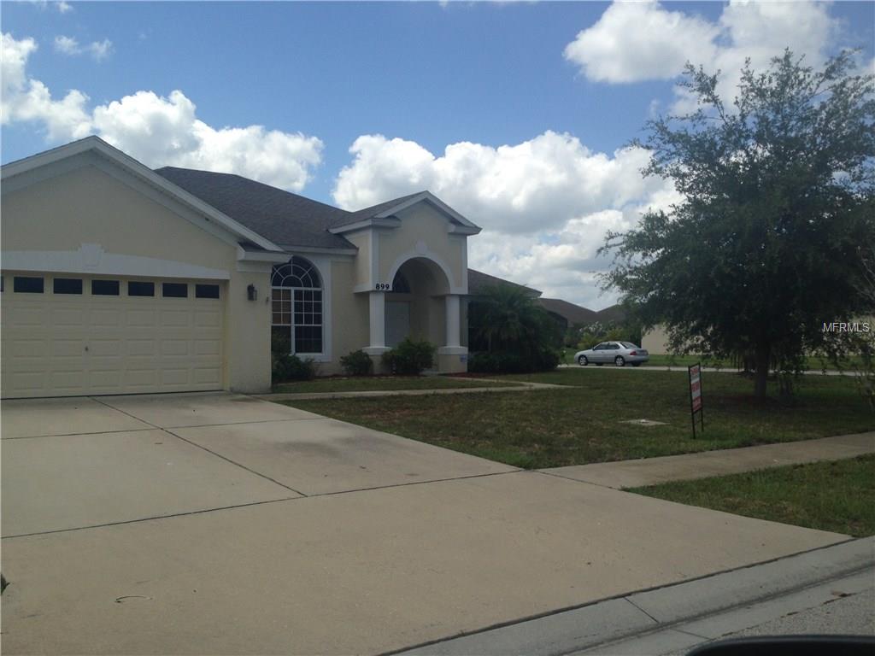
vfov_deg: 42.9
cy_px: 328
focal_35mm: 33
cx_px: 438
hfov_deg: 55.4
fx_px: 834
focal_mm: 4.12
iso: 50
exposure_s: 1/2262
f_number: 2.4
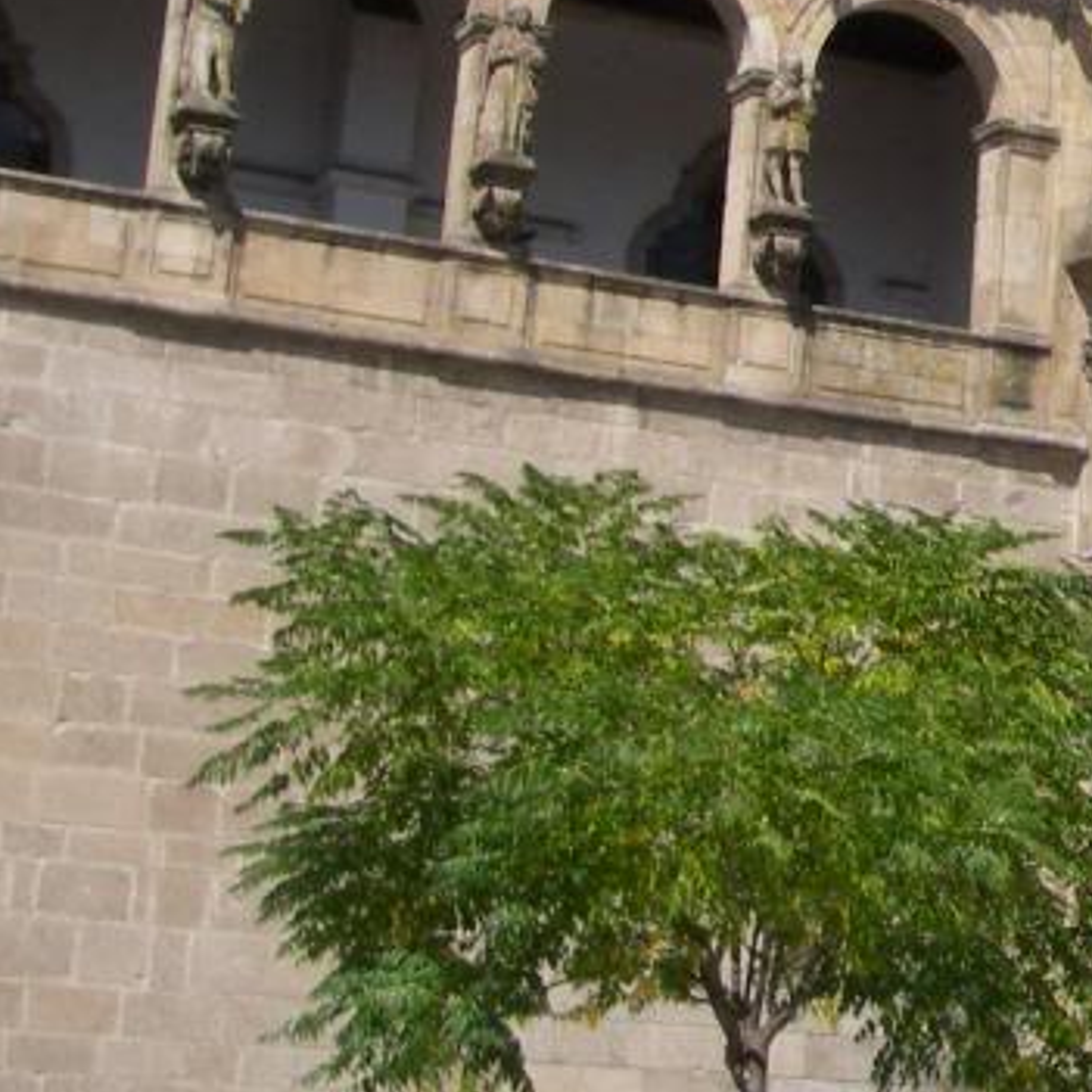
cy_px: 199
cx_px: 1534
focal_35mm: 98
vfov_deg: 17.6
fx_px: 3498
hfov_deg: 16.5
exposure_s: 1/320
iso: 80
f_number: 6.6
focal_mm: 6.3
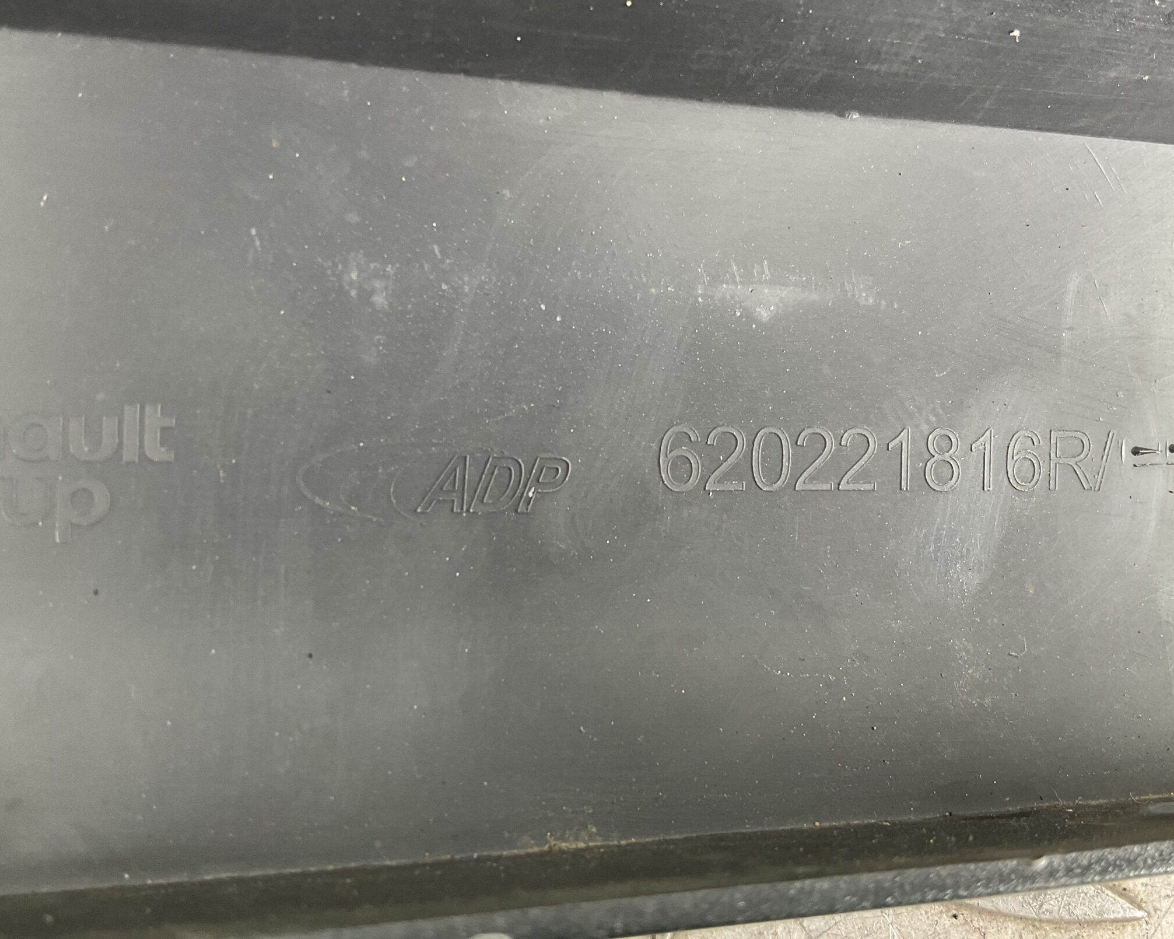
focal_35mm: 36
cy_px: 426
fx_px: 1251
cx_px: 625
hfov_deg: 50.3
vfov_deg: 41.1
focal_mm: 3
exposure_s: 1/60
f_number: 1.8
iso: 50
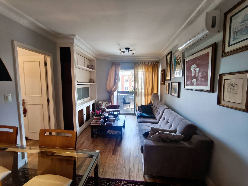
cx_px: 124
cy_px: 93
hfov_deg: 98.2
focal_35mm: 15
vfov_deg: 81.7
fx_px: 107
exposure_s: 1/30
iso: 400
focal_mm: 1.91
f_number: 2.2
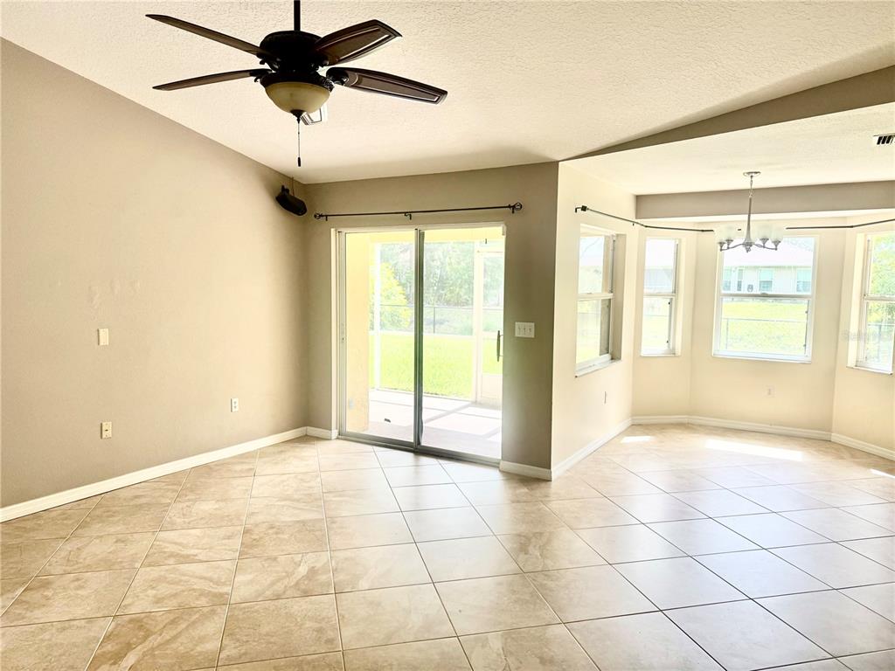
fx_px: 621
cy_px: 336
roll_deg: -0.4
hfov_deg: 71.6
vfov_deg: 56.8
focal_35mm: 24
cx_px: 448
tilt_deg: -4.5
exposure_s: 1/450
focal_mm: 6.76
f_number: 1.78
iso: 100
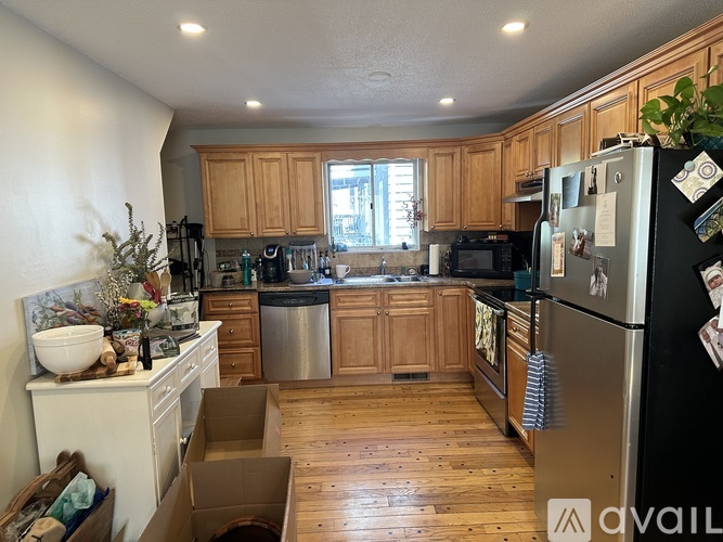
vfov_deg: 56.8
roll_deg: +1.5
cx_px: 362
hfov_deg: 71.6
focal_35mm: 24
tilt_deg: -6.9
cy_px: 271
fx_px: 501
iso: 200
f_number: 1.78
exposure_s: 1/120
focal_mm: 6.86
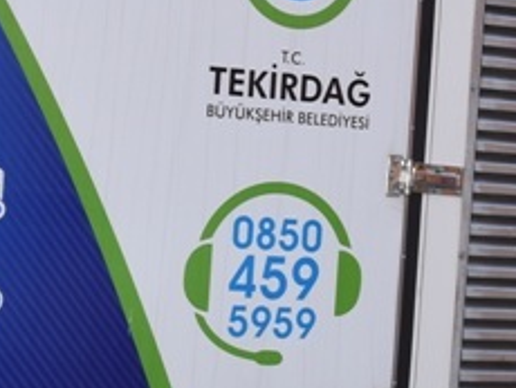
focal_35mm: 141
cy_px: 308
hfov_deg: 14.0
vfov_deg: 10.5
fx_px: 2104
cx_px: 236
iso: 100
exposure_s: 1/125
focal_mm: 22
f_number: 5.6
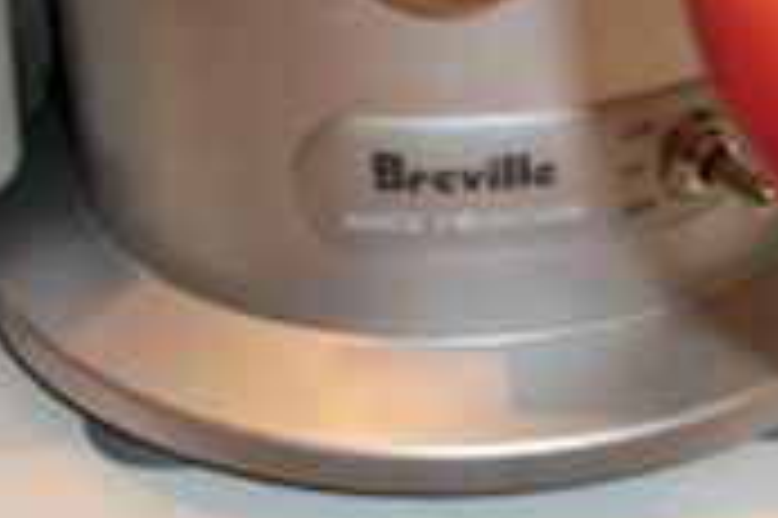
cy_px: 153
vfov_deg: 13.5
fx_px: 2181
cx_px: 535
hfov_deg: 20.1
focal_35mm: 101
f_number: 3.1
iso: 160
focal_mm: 6.3
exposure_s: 1/30
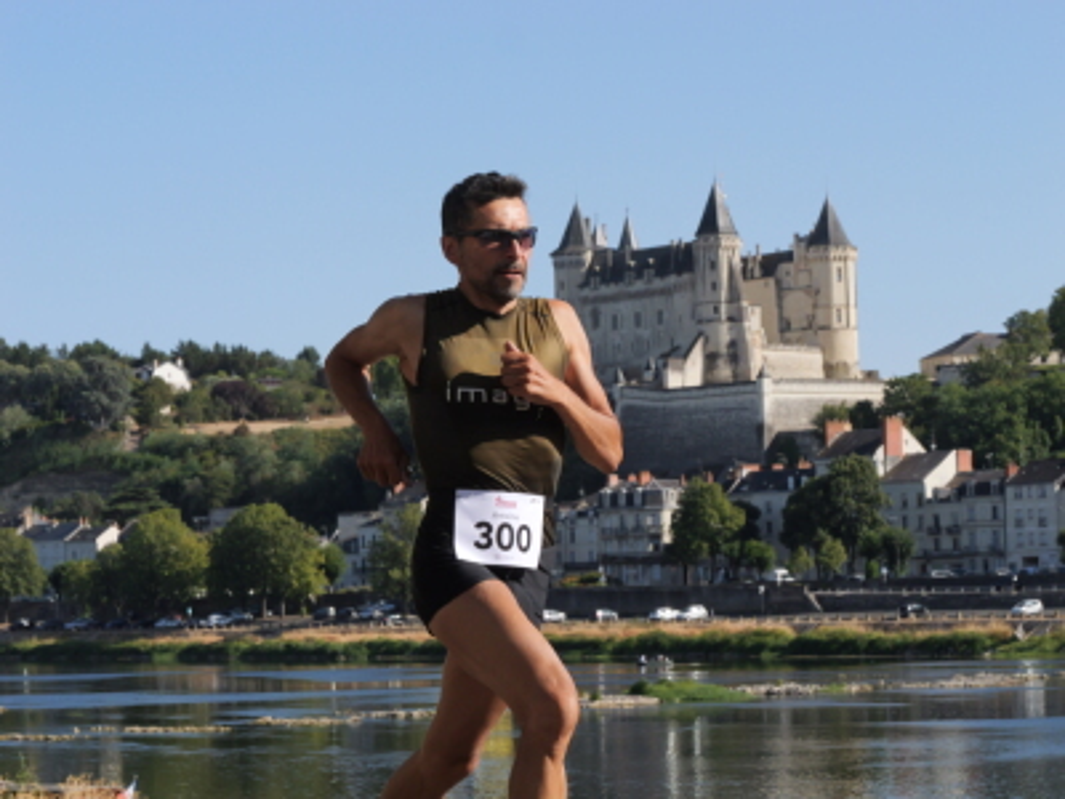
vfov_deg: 12.3
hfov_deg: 16.4
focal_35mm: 120
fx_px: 3692
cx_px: 532
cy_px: 400
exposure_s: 1/1600
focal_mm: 60
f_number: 10
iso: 1250
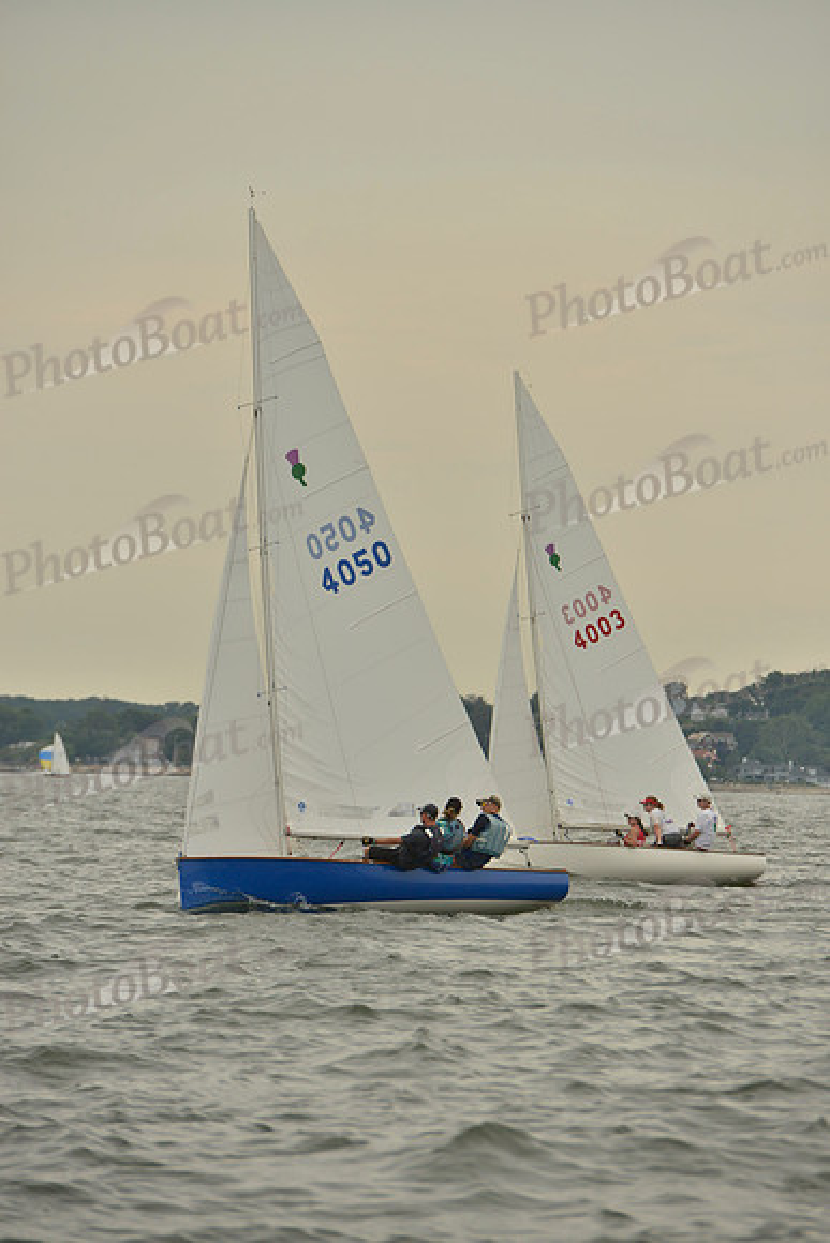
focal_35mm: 200
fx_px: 6912
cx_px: 415
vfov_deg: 10.3
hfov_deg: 6.9
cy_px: 622
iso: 400
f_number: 7.1
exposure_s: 1/1250
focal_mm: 200
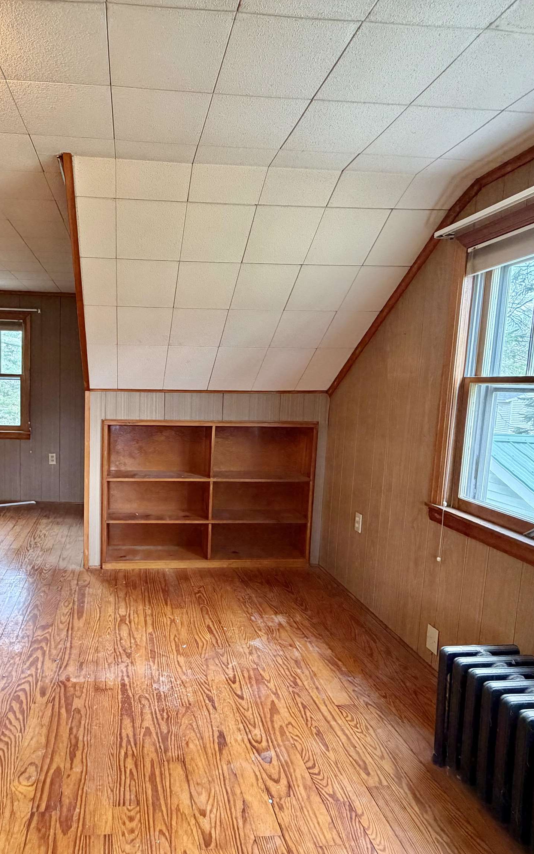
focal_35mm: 20
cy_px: 430
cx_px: 160
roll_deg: -1.6
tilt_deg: -5.4
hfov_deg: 57.8
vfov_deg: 85.1
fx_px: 466
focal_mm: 2.22
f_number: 2.2
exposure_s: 1/60
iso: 250
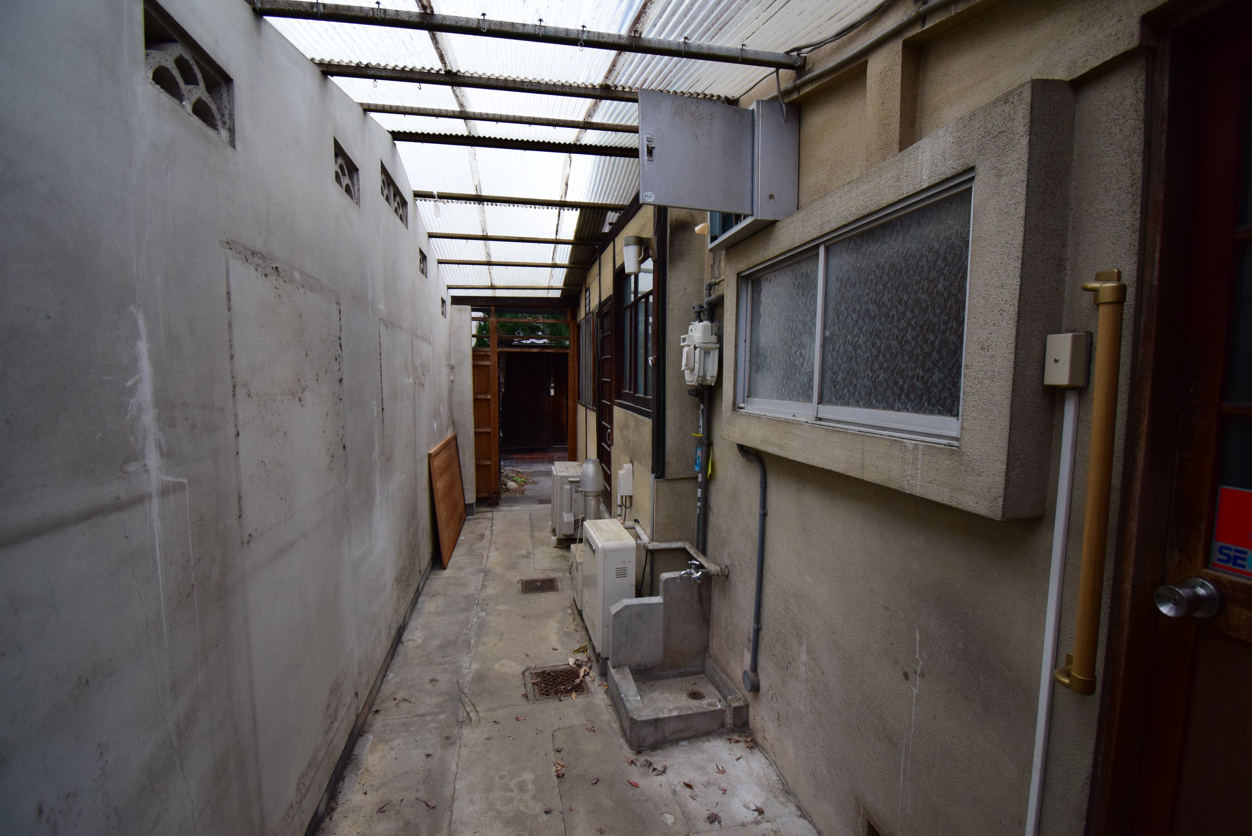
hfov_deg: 100.4
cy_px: 418
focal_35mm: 15
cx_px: 626
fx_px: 522
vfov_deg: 77.4
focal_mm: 10
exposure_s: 1/1000
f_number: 4.5
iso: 1000
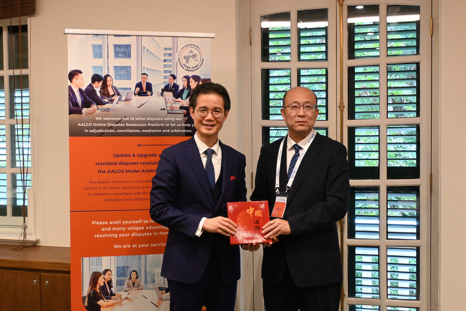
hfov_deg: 43.0
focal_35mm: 46
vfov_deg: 29.4
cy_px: 156
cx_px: 233
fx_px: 592
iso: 3200
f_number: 4.8
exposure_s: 1/100
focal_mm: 30.5
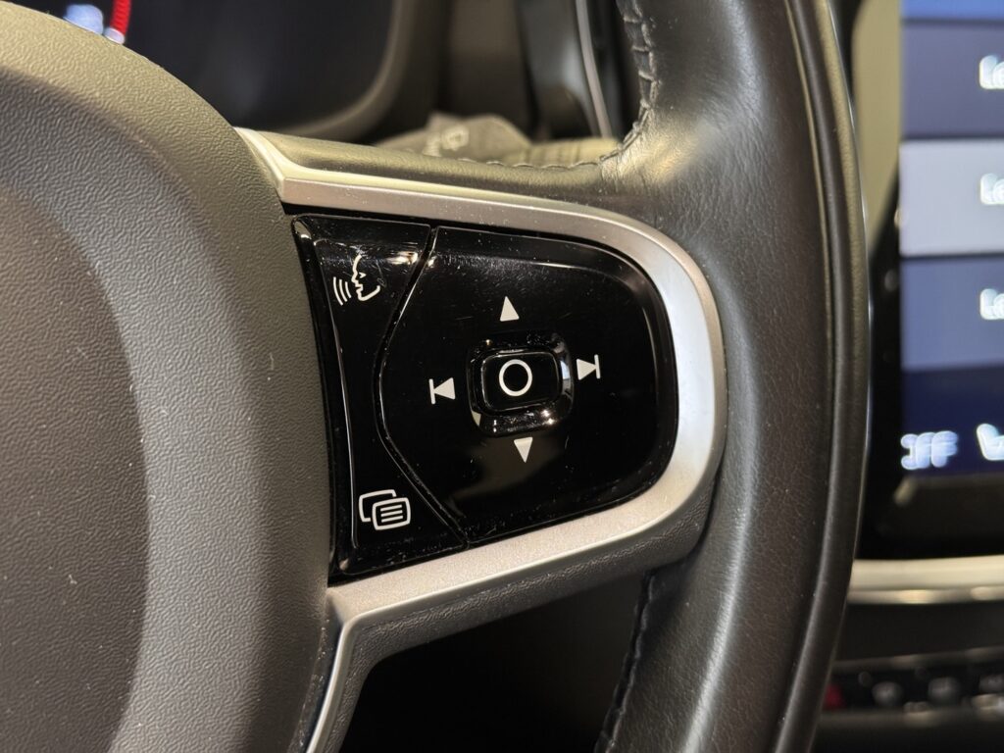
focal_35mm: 48
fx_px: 1392
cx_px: 502
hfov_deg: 39.7
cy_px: 376
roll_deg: -6.2
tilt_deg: -24.8
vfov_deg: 30.3
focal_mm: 6.76
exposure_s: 1/25
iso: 400
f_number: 1.78
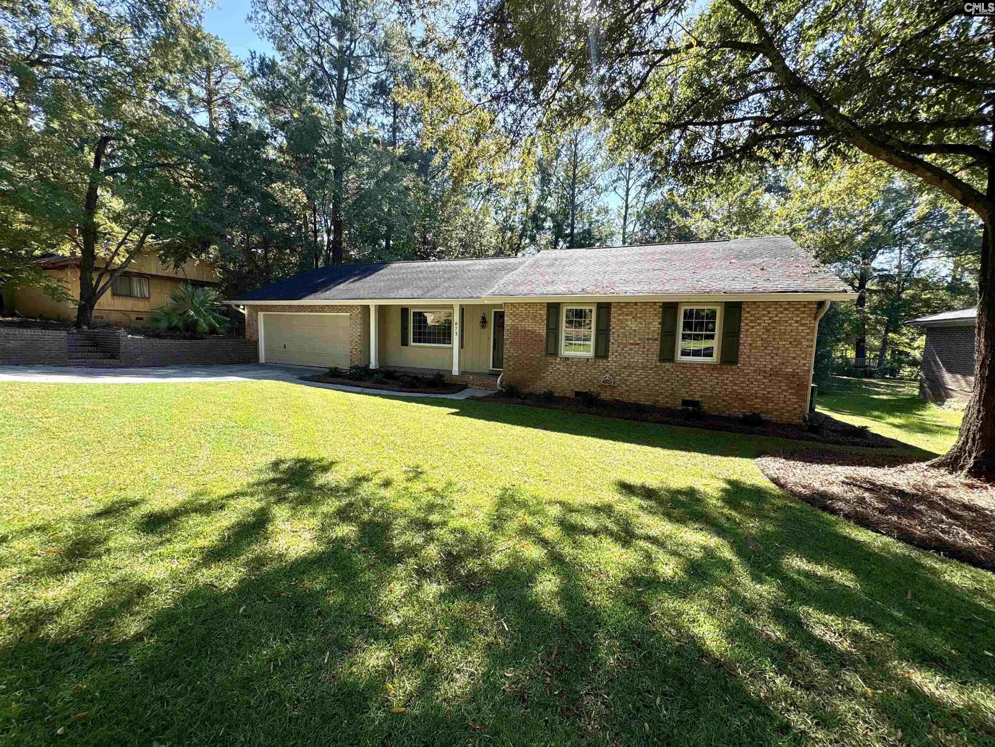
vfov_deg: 85.7
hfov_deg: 102.1
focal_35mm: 14
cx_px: 498
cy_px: 374
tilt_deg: -5.5
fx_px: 402
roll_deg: -0.9
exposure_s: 1/425
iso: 40
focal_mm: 2.22
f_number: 2.2
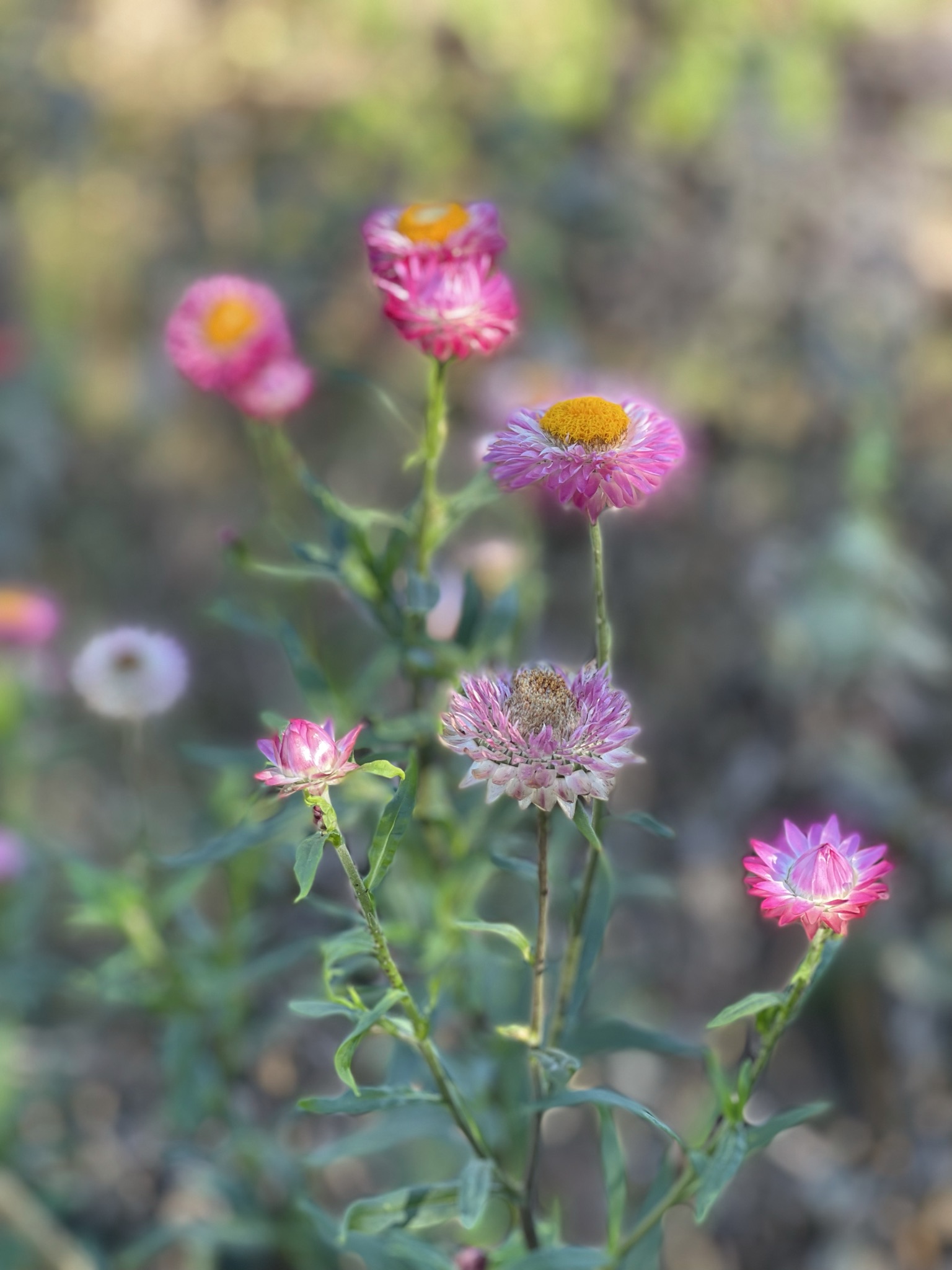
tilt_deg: -27.1
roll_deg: -8.9
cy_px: 635
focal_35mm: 64
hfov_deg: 22.9
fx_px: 2347
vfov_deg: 30.3
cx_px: 476
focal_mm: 7.5
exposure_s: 1/121
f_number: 2.2
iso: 25
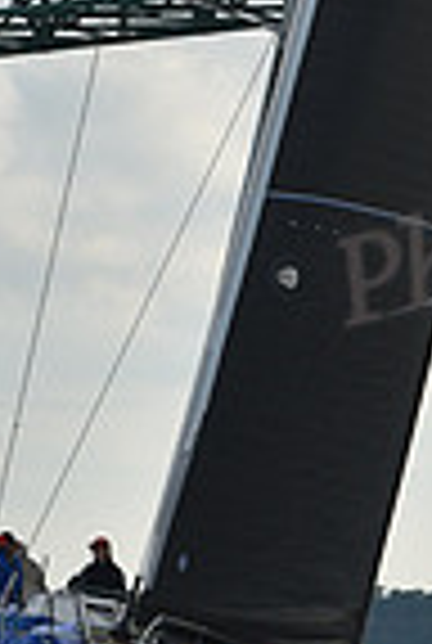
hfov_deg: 2.4
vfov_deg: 3.5
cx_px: 106
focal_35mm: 587
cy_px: 41
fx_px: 10514
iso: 250
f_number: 9
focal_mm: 145
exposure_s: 1/800
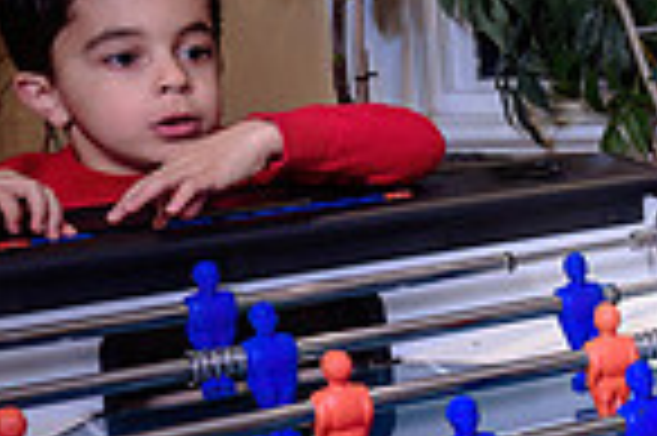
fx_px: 1914
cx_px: 1158
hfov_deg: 16.5
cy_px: 286
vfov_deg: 13.0
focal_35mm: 105
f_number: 4
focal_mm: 24
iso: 500
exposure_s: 1/100
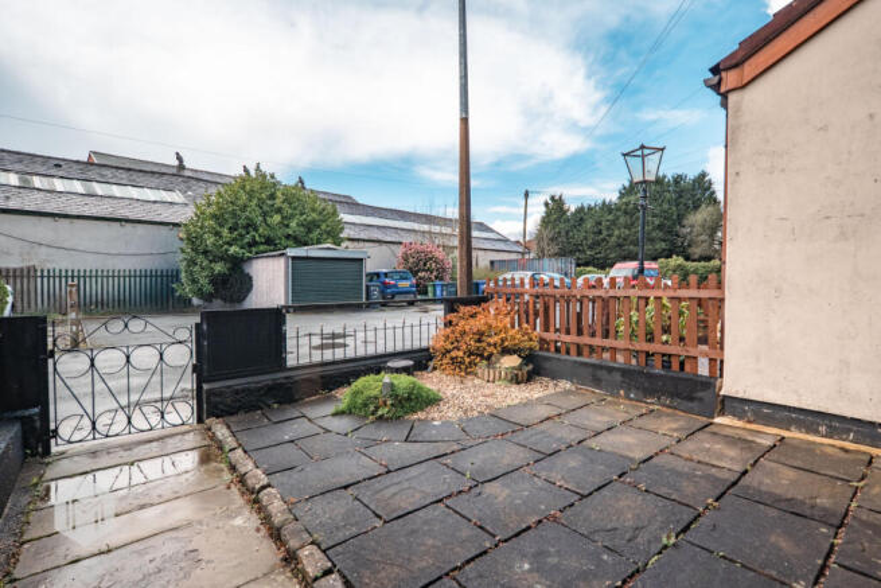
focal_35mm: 15
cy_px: 294
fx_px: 367
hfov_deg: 100.4
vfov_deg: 77.4
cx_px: 440
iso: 320
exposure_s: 1/200
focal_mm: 15
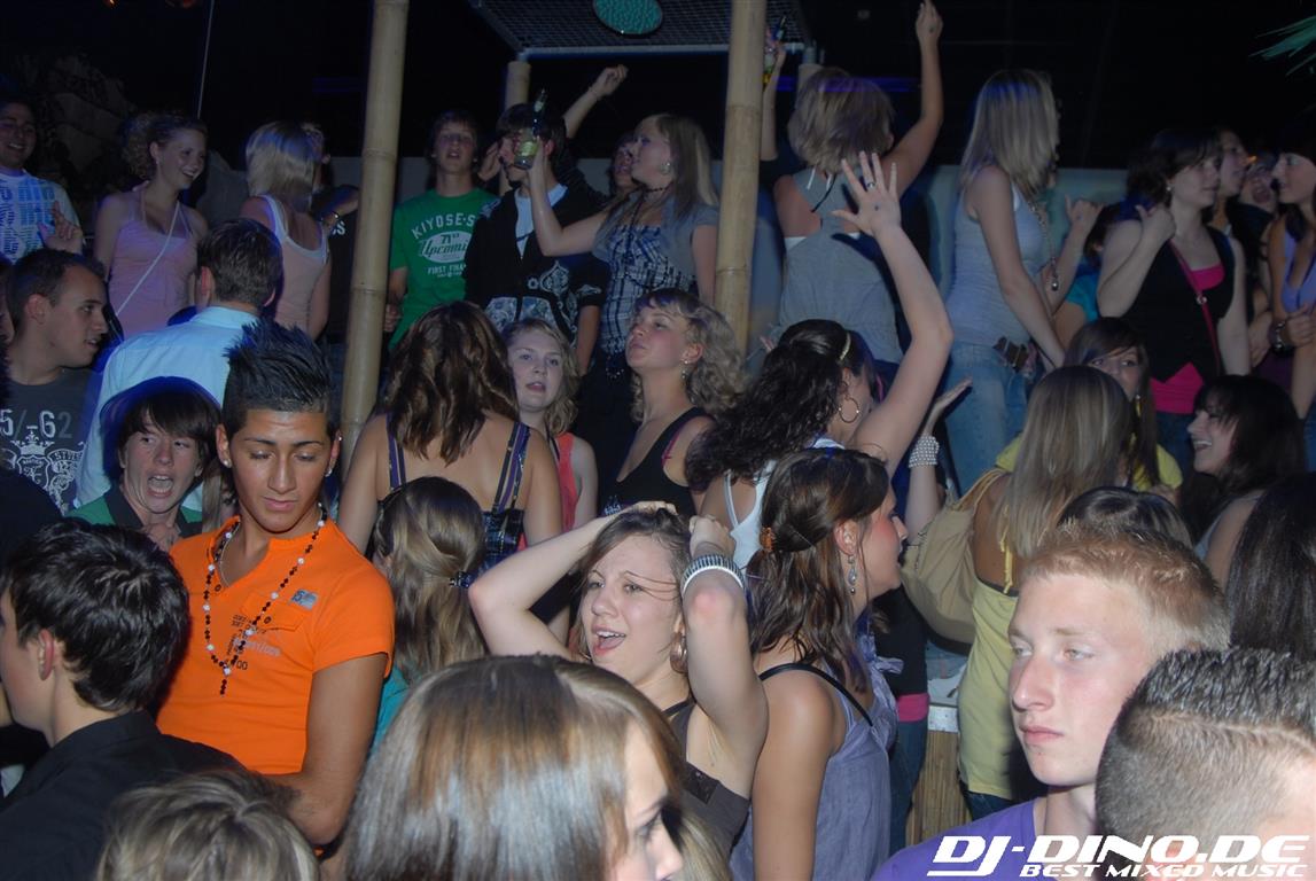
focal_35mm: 36
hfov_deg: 53.1
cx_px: 658
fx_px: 1318
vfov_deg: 37.0
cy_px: 440
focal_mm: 24
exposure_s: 1/5
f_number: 5.6
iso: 200
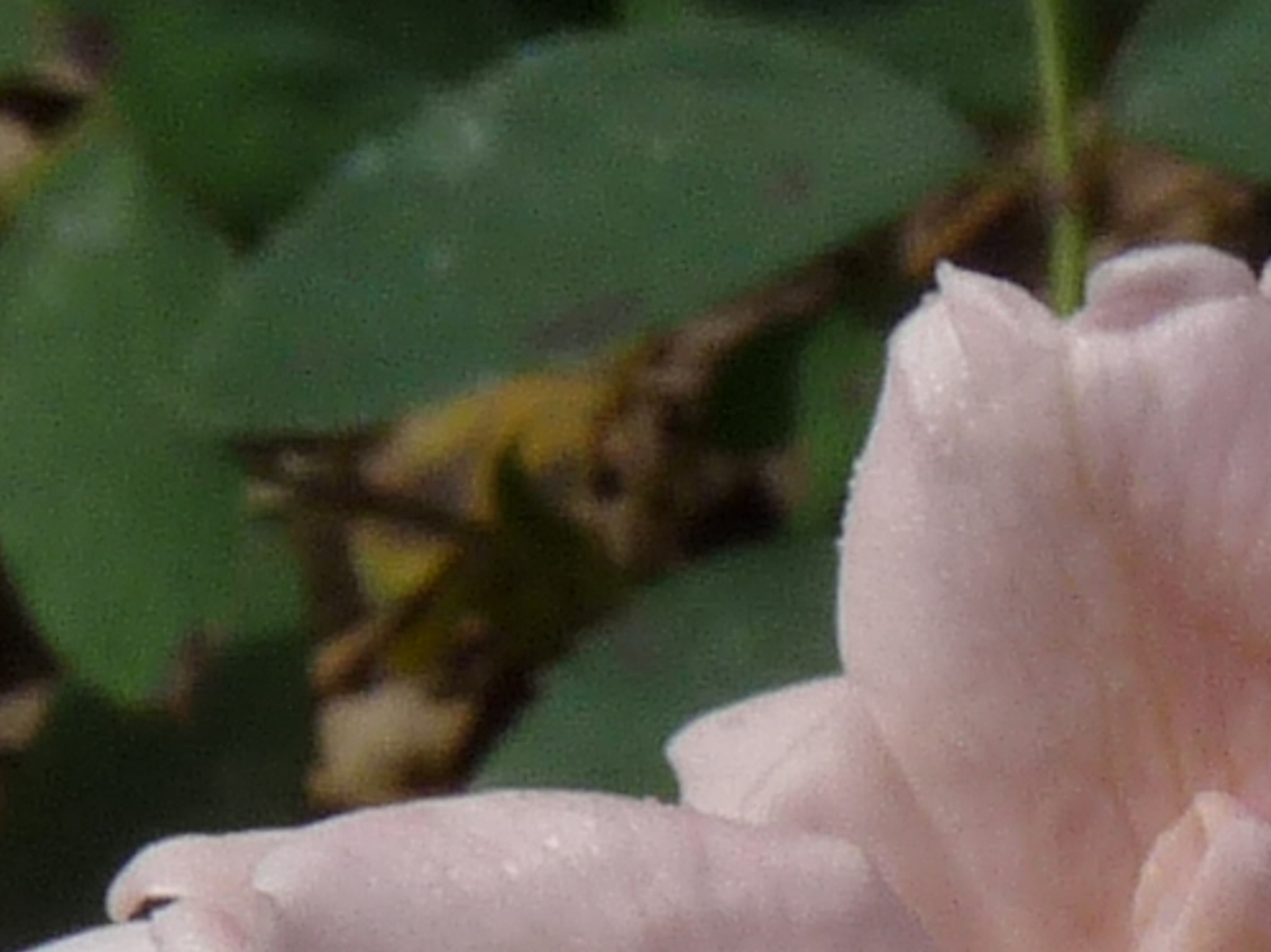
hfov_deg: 6.6
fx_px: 10970
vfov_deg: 4.9
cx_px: 1757
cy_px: 2070
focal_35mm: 299
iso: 100
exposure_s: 1/500
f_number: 7.1
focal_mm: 7.4
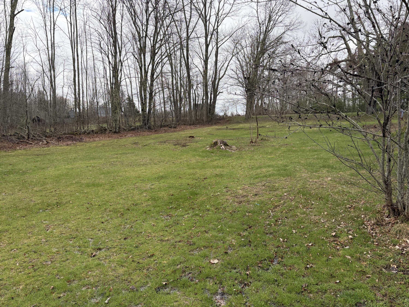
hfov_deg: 67.3
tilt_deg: -3.6
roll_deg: +0.2
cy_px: 154
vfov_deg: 53.1
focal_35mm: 26
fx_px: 307
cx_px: 204
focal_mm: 5.96
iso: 64
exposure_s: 1/2283
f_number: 1.6
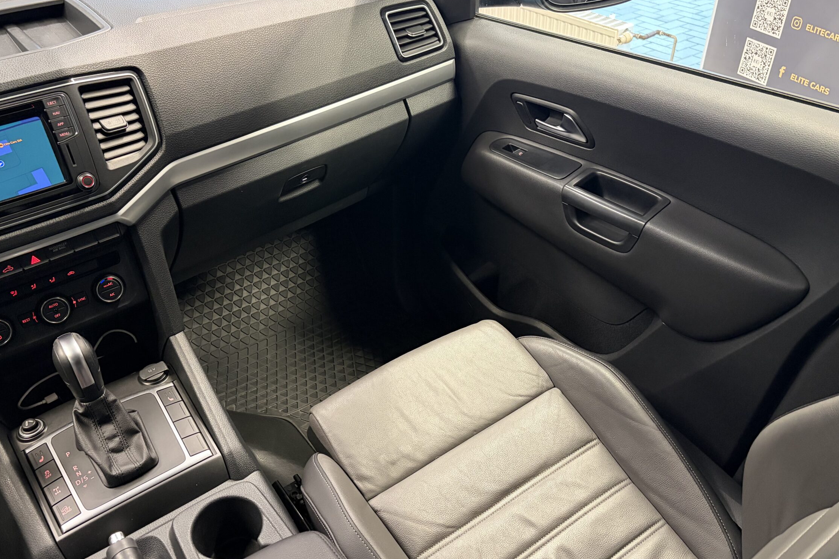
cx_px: 397
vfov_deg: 42.3
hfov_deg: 60.2
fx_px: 722
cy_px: 271
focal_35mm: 31
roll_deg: +2.2
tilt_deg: -35.3
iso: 500
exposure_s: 1/51
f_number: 1.6
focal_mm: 5.96
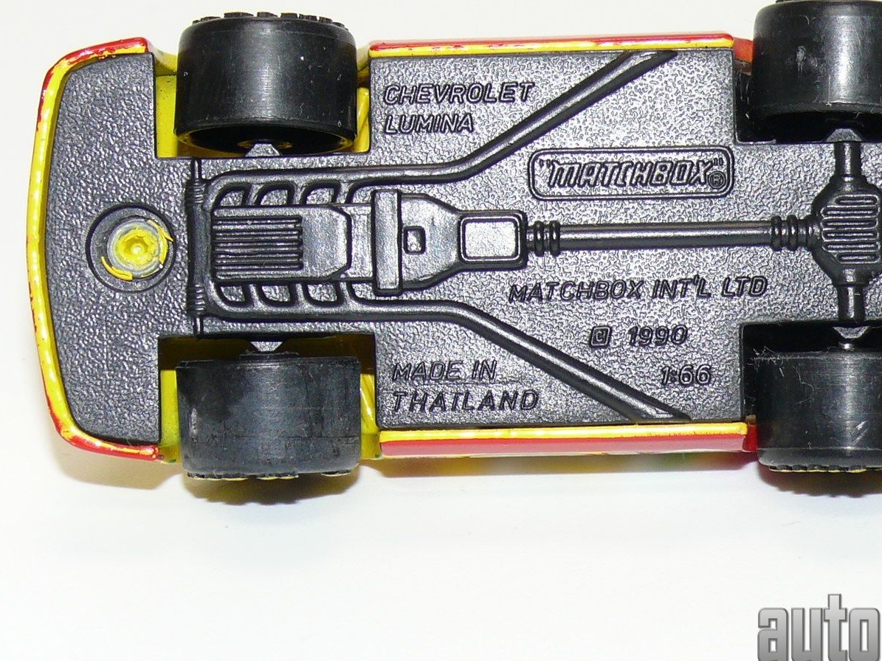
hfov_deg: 13.1
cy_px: 249
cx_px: 588
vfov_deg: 9.9
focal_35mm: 150
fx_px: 3822
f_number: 4
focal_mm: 14.2
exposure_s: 1/30
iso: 100
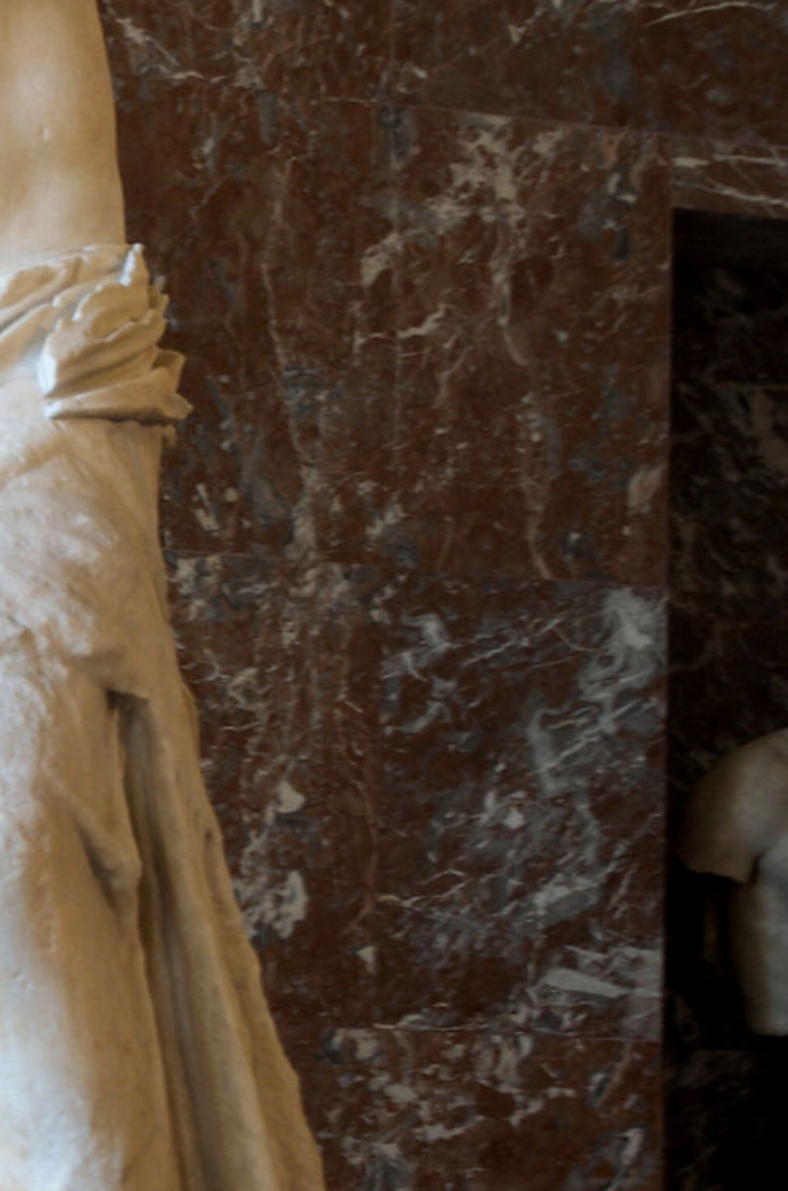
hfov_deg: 8.2
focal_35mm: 165
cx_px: -144
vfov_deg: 12.5
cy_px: 429
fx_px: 5445
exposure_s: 1/13
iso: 200
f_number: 6.3
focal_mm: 34
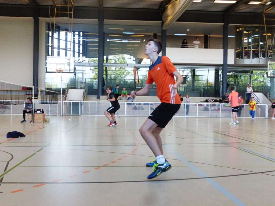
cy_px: 103
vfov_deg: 32.2
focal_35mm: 45
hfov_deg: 42.1
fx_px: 357
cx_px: 138
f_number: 4
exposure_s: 1/250
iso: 1600
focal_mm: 8.1
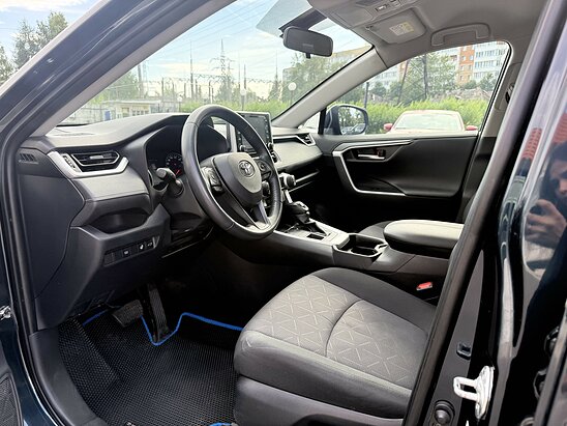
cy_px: 213
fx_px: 393
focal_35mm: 24
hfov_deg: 71.6
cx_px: 284
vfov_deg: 56.8
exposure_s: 1/403
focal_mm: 6.76
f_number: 1.78
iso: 100
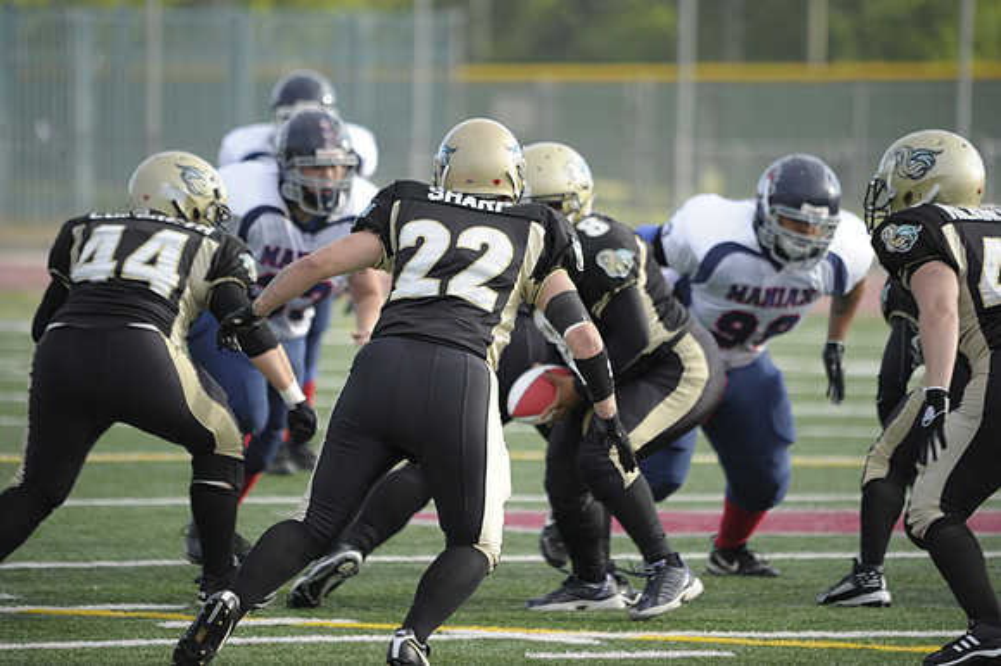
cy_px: 333
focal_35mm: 450
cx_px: 500
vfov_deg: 3.1
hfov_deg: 4.6
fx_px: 12505
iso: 1400
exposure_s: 1/1000
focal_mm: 450
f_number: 6.3
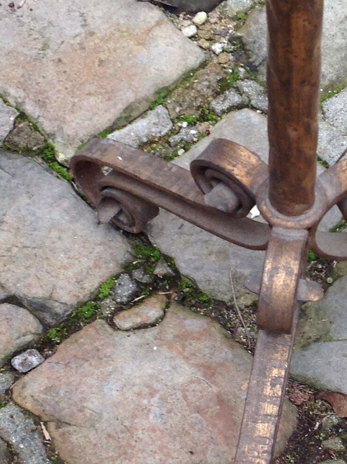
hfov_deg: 15.9
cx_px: 333
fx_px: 1219
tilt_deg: -58.7
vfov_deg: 21.6
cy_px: 222
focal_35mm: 91
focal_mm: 4.28
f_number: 2.4
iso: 80
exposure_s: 1/120
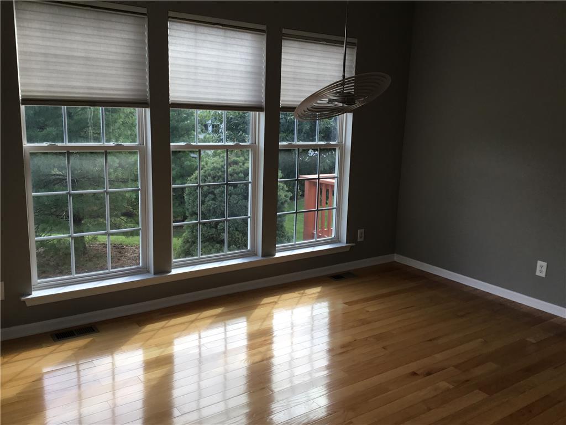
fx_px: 507
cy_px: 212
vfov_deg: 45.4
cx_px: 283
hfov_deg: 58.4
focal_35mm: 31
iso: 25
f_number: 2.4
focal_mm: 3.3
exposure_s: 1/120
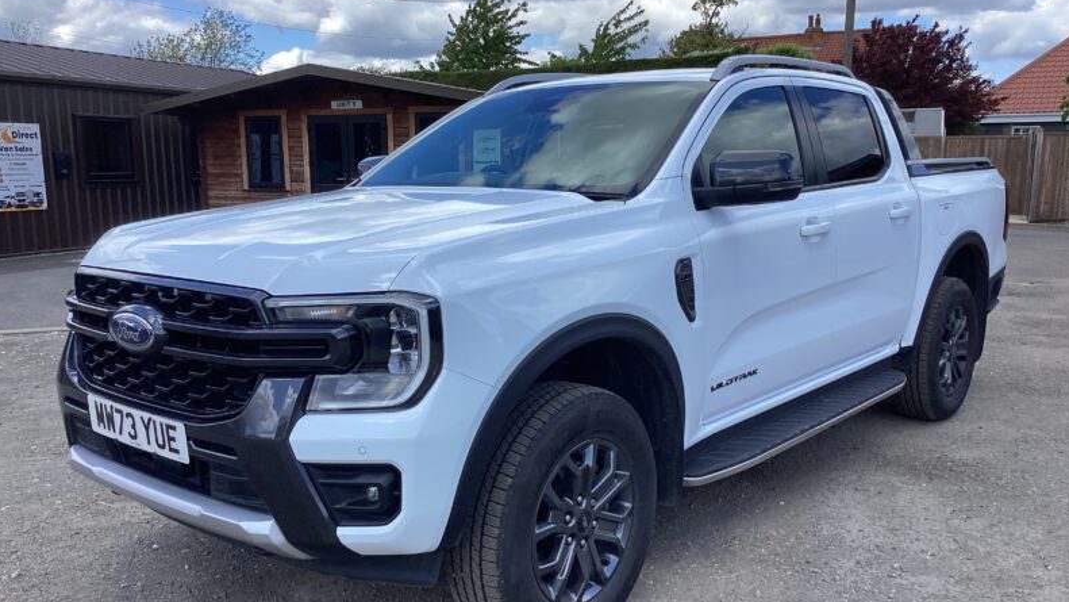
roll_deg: -0.4
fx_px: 964
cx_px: 534
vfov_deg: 34.6
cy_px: 346
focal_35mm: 34
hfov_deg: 58.0
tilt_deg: -10.0
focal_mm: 3.3
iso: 25
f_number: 2.4
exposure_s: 1/858
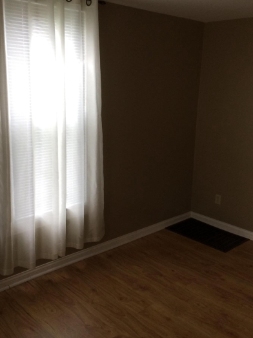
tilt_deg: -16.5
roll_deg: -0.8
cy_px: 164
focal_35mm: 37
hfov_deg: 38.7
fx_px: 361
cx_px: 125
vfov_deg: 50.1
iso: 80
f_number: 2.2
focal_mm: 4.15
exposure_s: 1/30
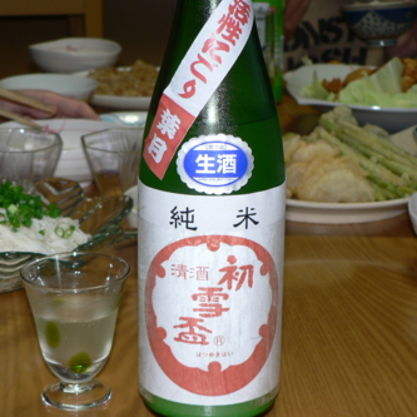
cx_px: 203
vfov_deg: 21.7
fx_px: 1090
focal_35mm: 80
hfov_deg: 21.7
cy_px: 210
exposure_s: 1/60
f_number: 3.2
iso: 100
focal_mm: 11.2
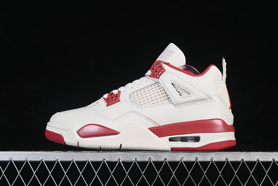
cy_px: 93
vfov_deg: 18.2
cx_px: 139
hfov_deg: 27.0
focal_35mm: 75
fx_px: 579
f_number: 8
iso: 160
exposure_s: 1/80
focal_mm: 50
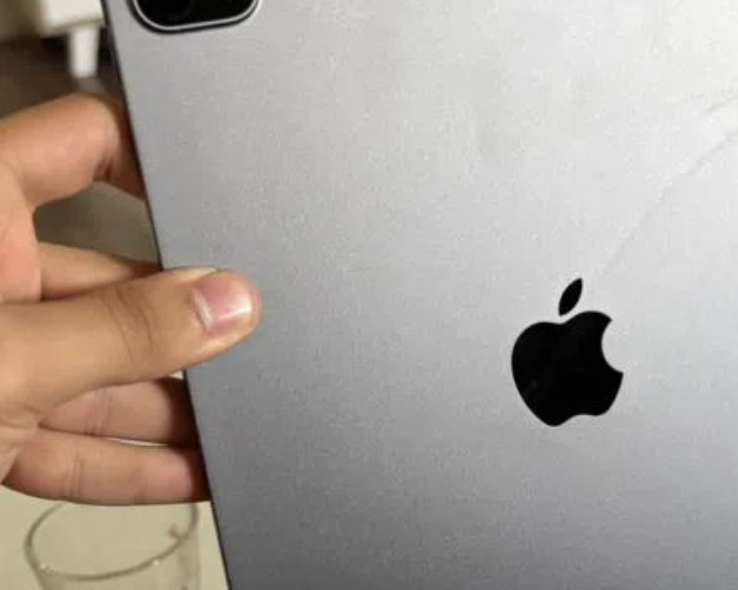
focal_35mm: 37
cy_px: 375
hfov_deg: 48.0
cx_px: 511
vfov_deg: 39.8
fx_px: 808
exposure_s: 1/60
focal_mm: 5.96
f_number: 1.6
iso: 320
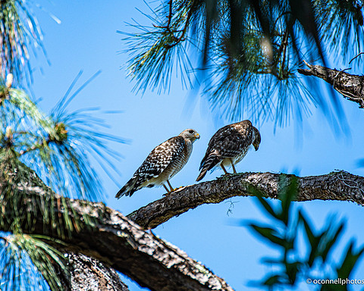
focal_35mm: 510
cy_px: 146
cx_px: 171
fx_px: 5494
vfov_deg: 3.0
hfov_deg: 3.8
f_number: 5.6
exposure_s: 1/640
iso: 100
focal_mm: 300
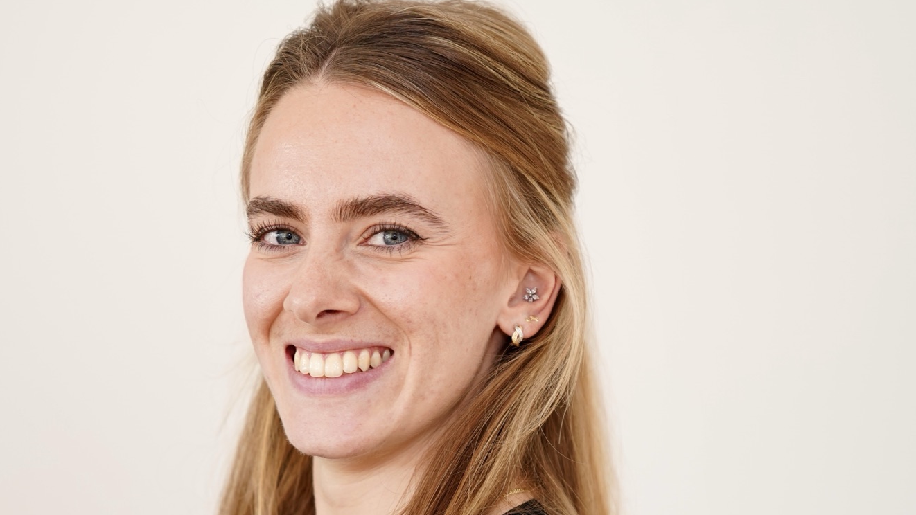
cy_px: 408
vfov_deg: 10.4
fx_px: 2836
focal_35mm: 117
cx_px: 373
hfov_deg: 18.3
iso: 250
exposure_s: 1/40
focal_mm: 61.4
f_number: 2.8
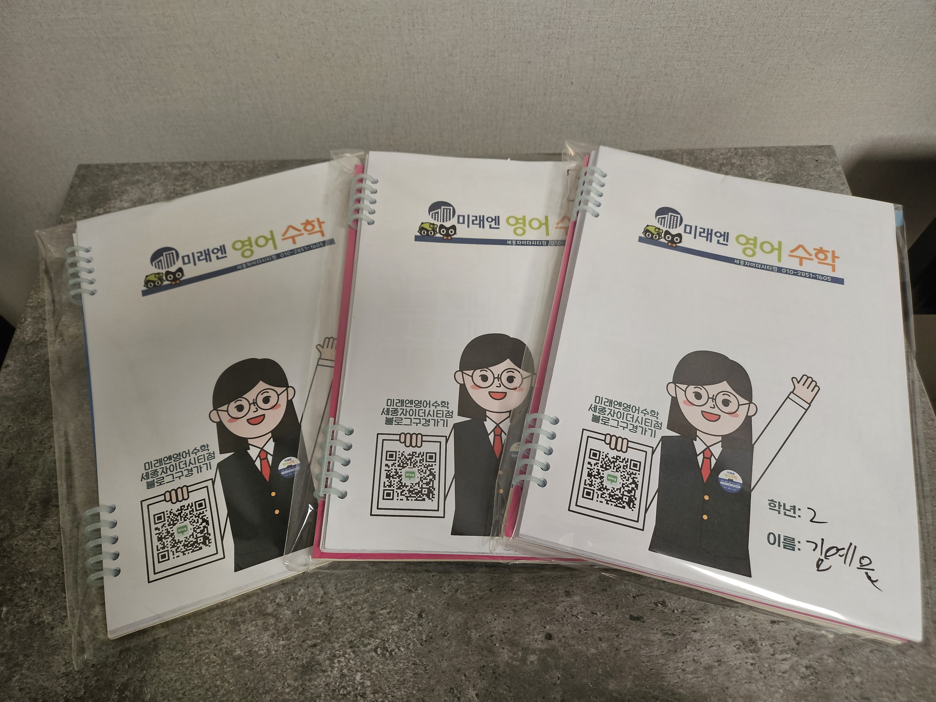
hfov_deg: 71.6
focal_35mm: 24
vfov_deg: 56.8
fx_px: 649
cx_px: 468
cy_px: 351
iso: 200
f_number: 1.8
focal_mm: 5
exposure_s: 1/180
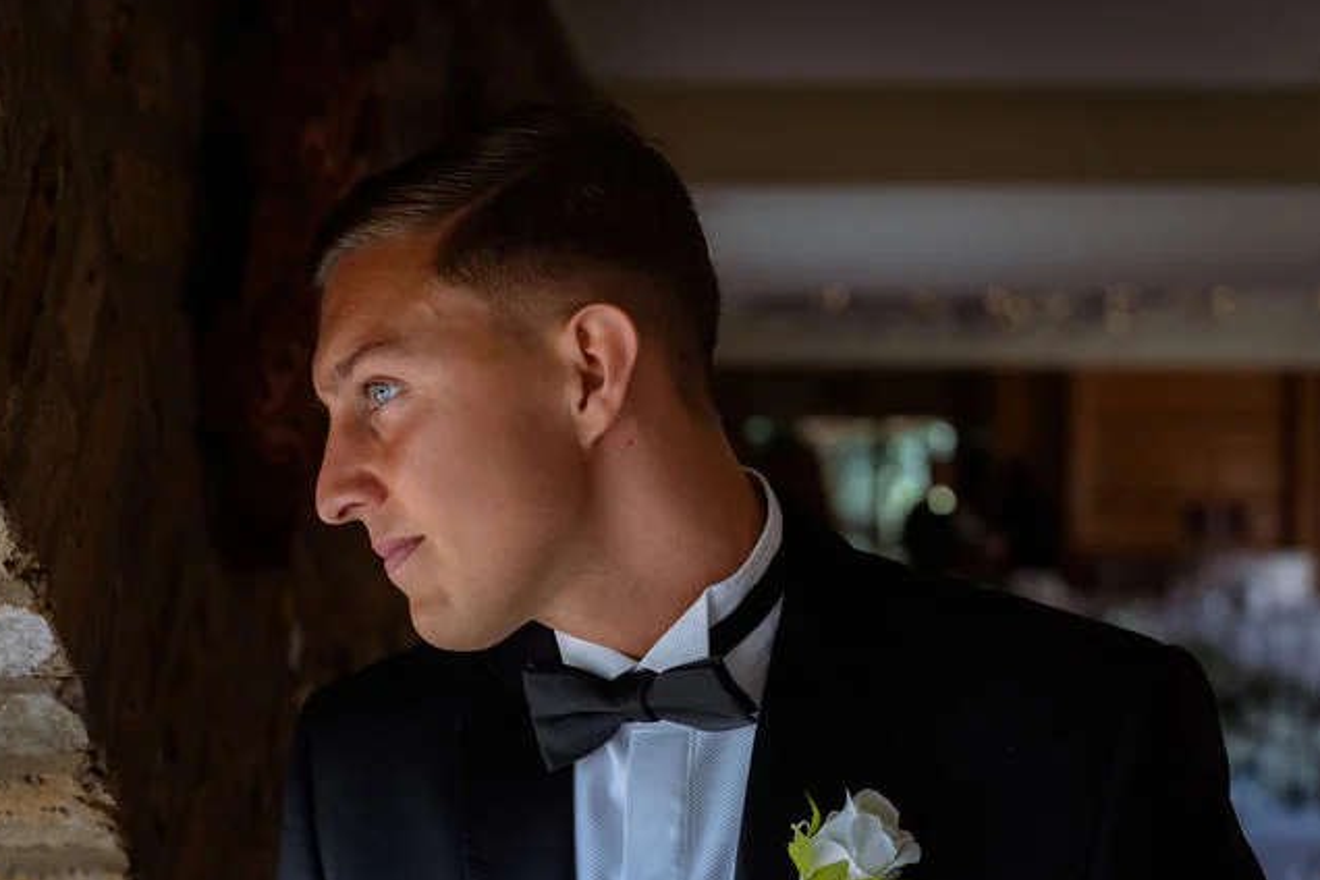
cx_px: 305
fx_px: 2420
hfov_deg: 29.9
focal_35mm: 66
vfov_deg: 20.5
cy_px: 609
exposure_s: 1/200
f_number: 2.8
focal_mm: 41
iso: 250
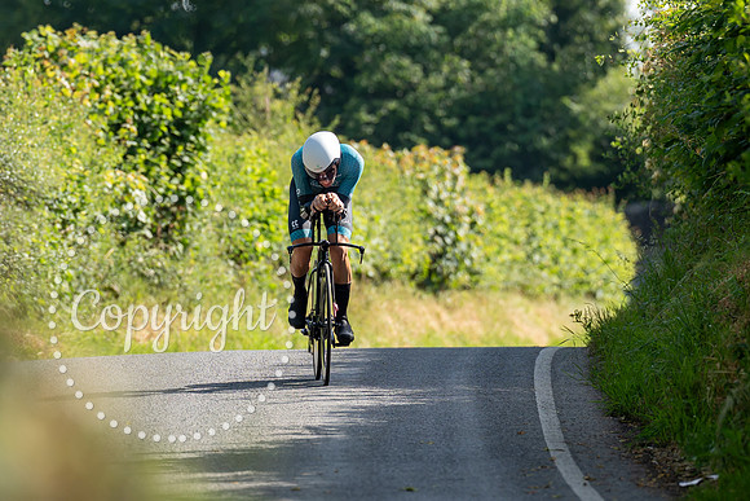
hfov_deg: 4.9
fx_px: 8731
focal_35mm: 419
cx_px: 289
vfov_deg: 3.3
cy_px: 295
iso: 250
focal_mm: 200
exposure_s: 1/1000
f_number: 3.5
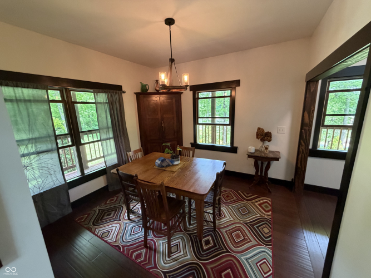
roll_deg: +3.0
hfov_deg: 102.1
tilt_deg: -10.5
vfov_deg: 85.7
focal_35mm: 14
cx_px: 186
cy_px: 139
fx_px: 150
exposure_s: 1/60
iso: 400
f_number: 2.2
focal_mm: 2.22
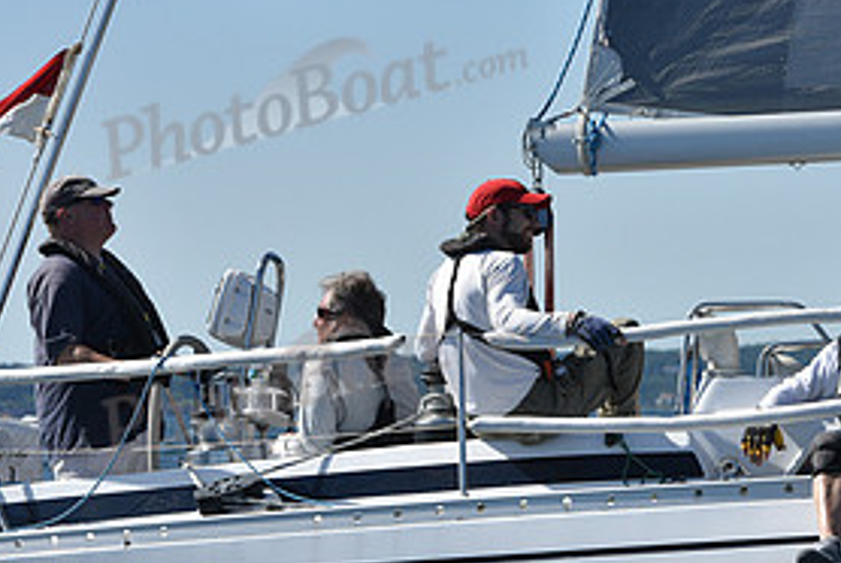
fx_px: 6828
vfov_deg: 4.7
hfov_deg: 7.0
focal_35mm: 292
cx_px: 687
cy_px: 495
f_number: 7.1
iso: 250
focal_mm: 140
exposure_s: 1/1600
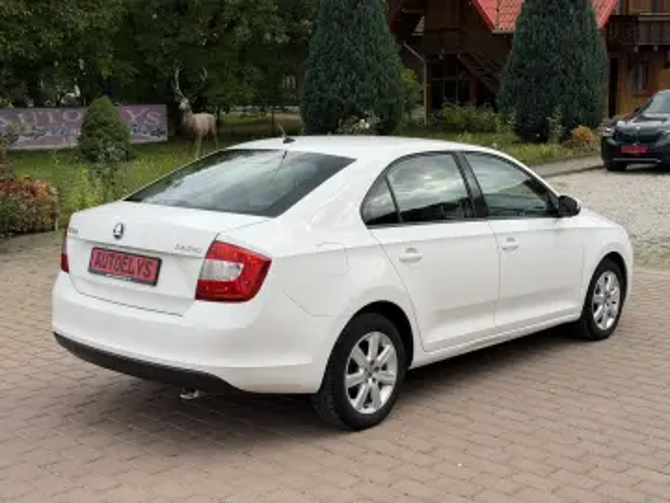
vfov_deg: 30.3
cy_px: 252
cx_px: 335
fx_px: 929
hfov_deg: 39.7
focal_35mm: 48
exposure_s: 1/2342
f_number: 1.78
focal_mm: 6.76
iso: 64
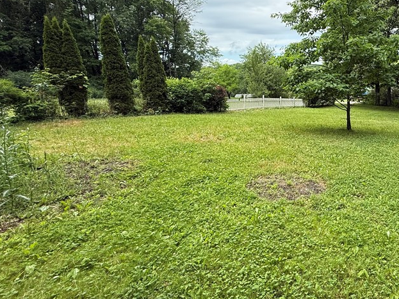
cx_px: 326
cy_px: 115
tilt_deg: -10.4
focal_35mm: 23
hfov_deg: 66.3
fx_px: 265
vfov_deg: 58.2
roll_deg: +1.1
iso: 64
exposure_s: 1/686
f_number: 2.2
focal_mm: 2.22
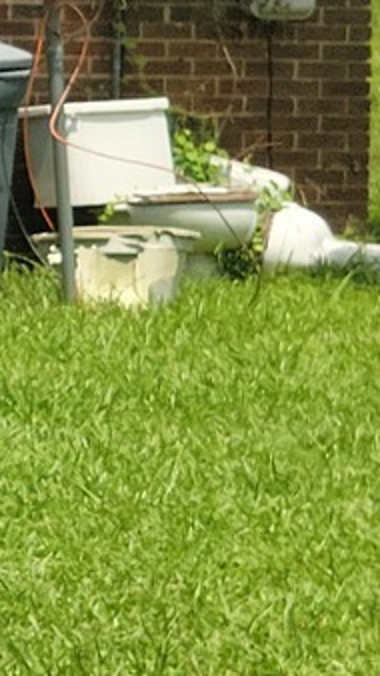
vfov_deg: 7.7
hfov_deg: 3.4
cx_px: -2474
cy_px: -44
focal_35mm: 277
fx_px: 4964
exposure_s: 1/790
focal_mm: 5.9
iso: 25
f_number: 2
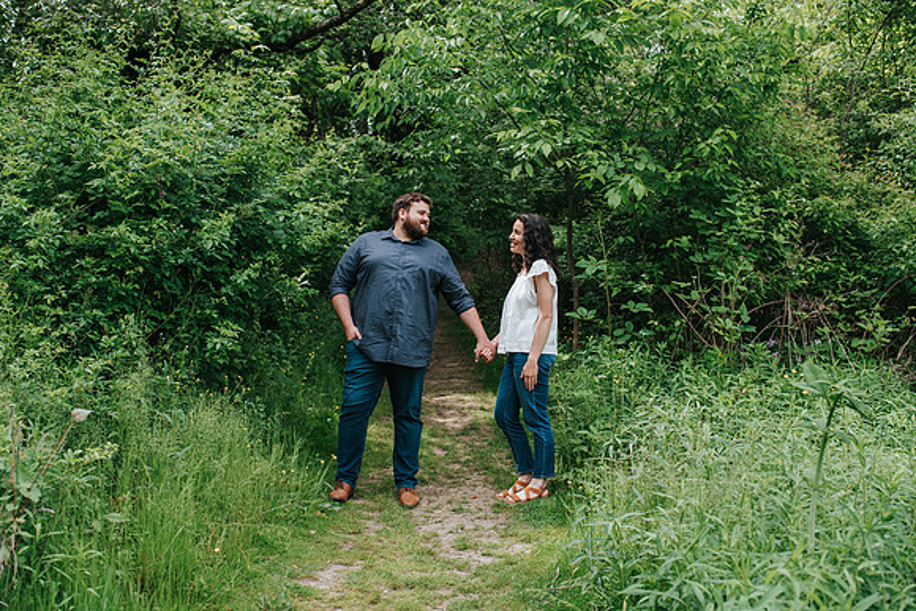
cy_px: 309
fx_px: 1055
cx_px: 465
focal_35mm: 41
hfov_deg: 46.9
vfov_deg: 32.3
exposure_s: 1/640
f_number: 3.2
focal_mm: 35
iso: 250
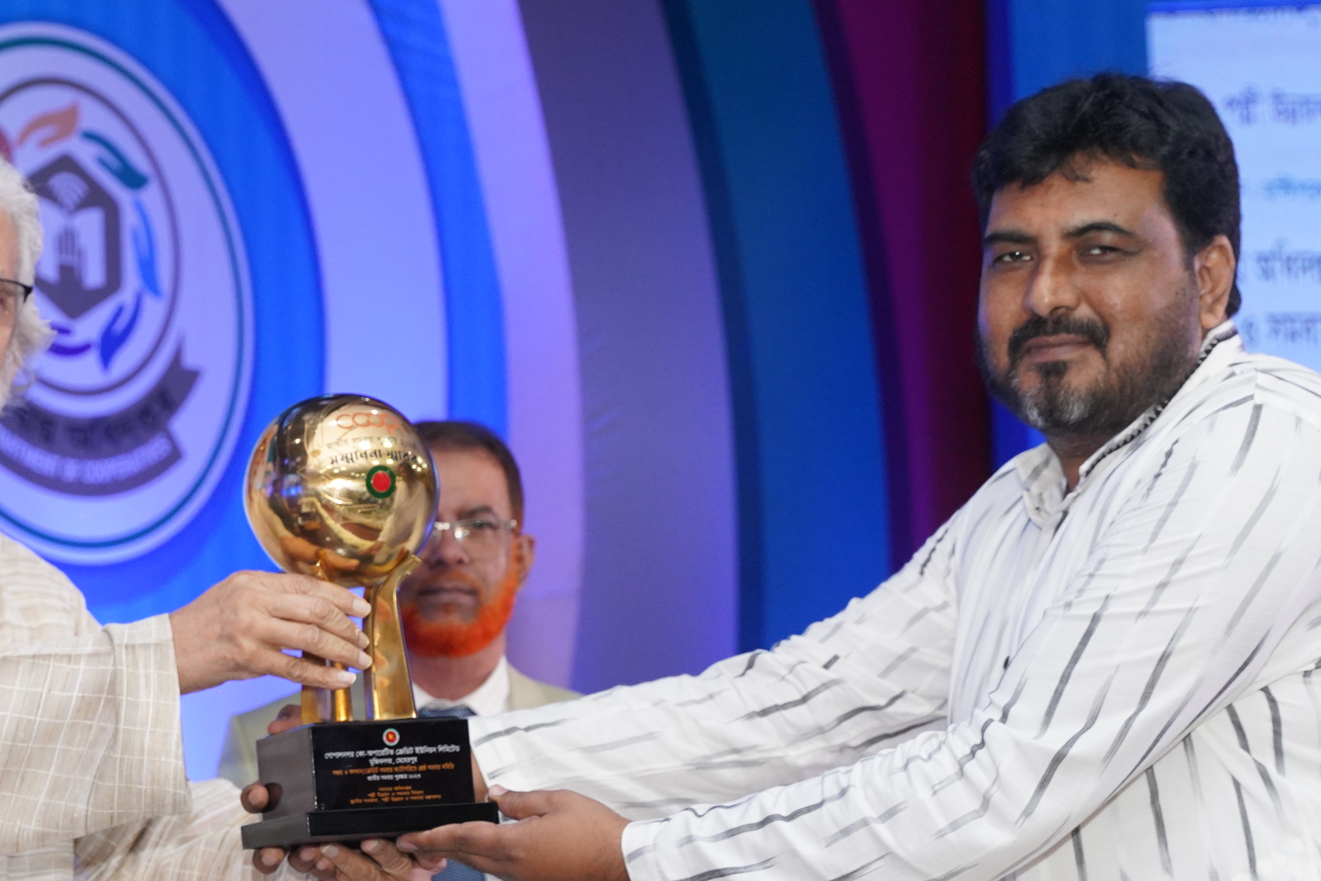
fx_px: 4193
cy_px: 576
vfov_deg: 12.0
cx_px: 51
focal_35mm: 114
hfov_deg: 17.5
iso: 1600
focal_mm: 46.1
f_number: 4.5
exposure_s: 1/160
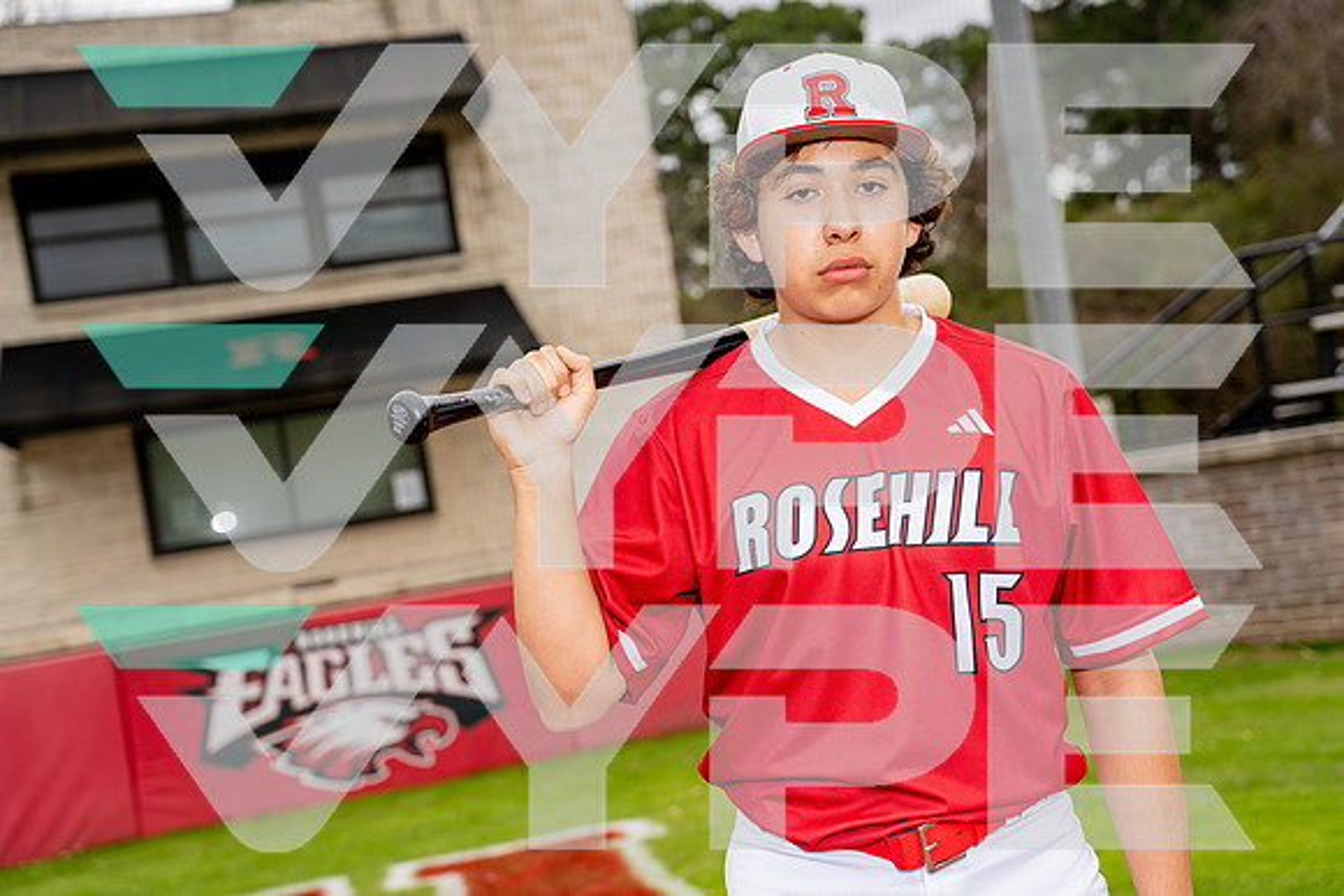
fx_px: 2240
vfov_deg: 22.6
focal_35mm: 60
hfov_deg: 33.4
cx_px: 672
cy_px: 448
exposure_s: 1/250
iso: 100
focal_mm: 60
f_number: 4
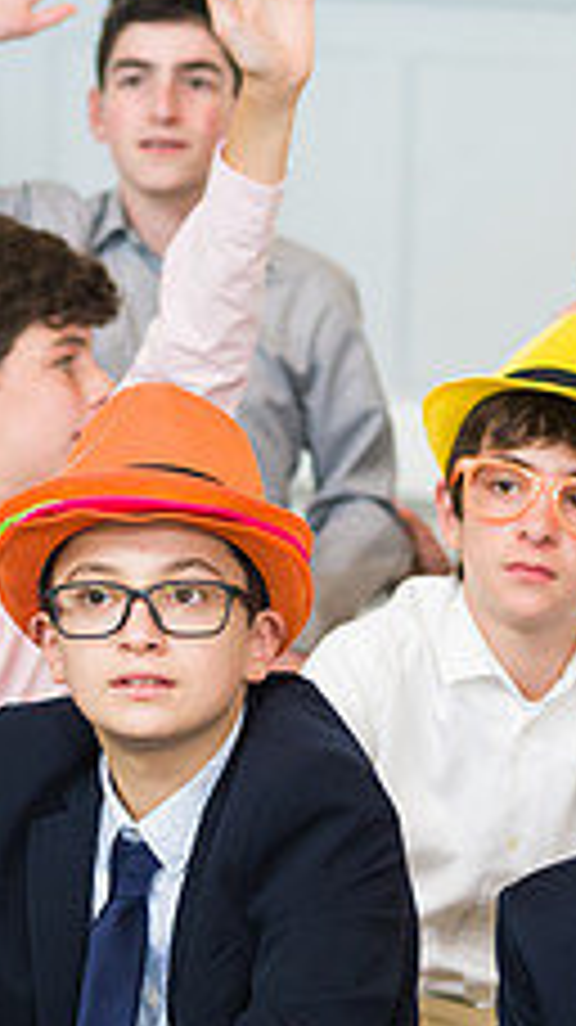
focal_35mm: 219
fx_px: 5955
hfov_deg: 5.5
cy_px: 691
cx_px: 112
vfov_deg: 9.8
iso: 800
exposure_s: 1/200
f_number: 3.2
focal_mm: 82
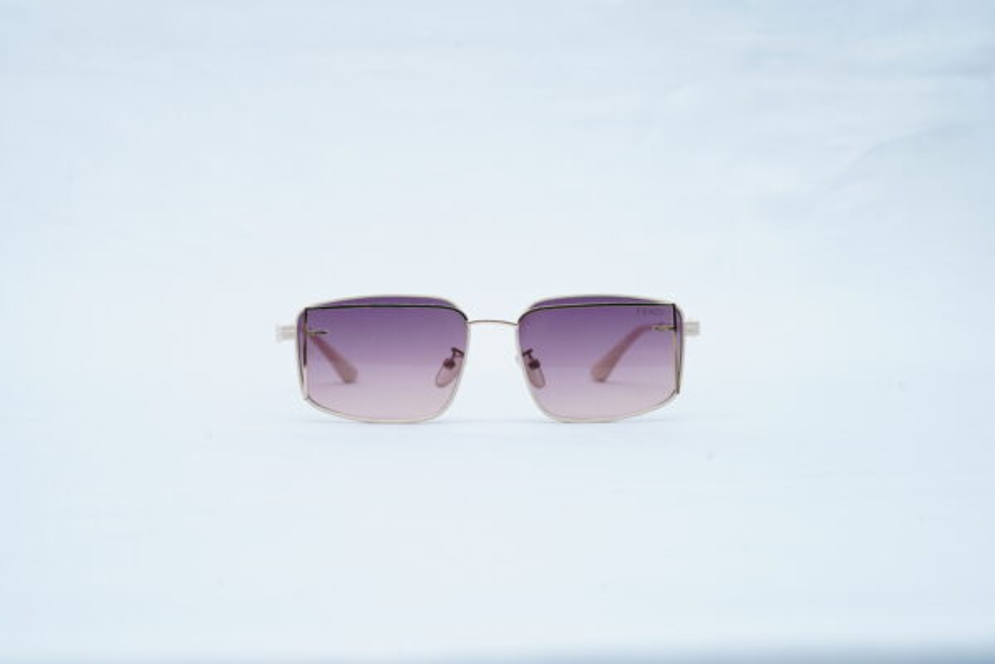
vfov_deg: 27.0
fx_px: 1382
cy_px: 332
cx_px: 498
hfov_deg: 39.6
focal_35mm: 50
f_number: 9
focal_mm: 50
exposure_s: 1/160
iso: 200
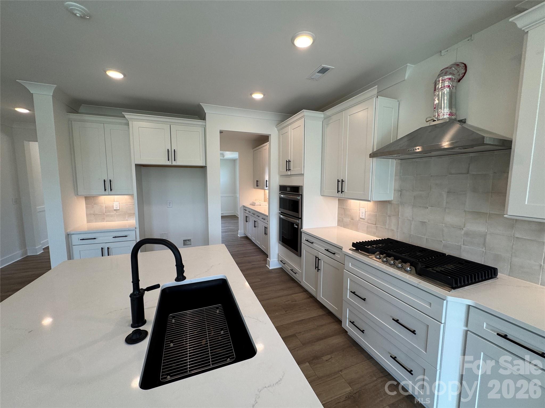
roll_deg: +0.5
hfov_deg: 102.1
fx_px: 220
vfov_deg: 85.7
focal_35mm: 14
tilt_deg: -5.3
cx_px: 272
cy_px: 204
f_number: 2.2
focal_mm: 2.22
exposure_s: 1/120
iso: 80
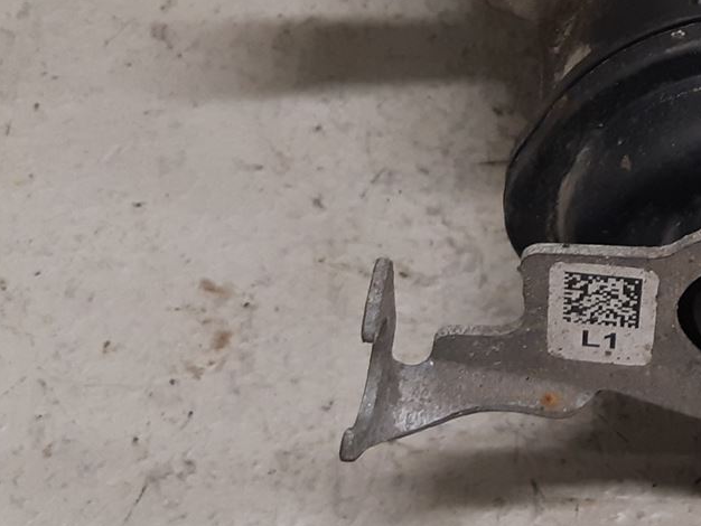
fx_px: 1722
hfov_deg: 22.0
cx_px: 725
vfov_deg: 17.3
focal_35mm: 85
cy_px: 137
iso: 160
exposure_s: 1/50
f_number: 1.7
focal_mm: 3.93
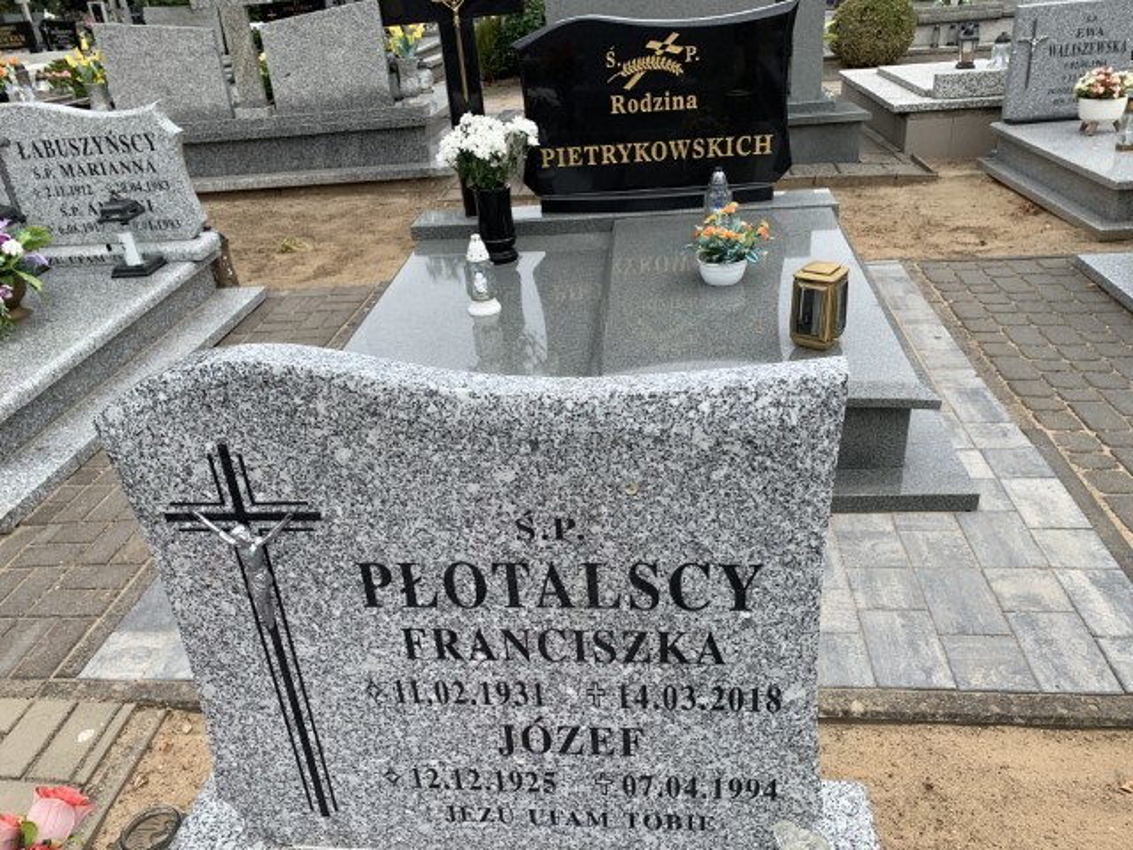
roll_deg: +4.7
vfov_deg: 53.1
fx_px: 851
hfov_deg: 67.3
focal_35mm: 26
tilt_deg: -27.7
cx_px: 566
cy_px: 425
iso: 25
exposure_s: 1/1111
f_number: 1.8
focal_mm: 4.25
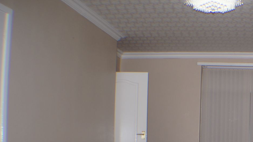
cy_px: 151
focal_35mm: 68
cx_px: 262
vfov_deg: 17.2
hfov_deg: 28.7
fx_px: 456
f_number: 4
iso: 100
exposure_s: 1/60
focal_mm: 20
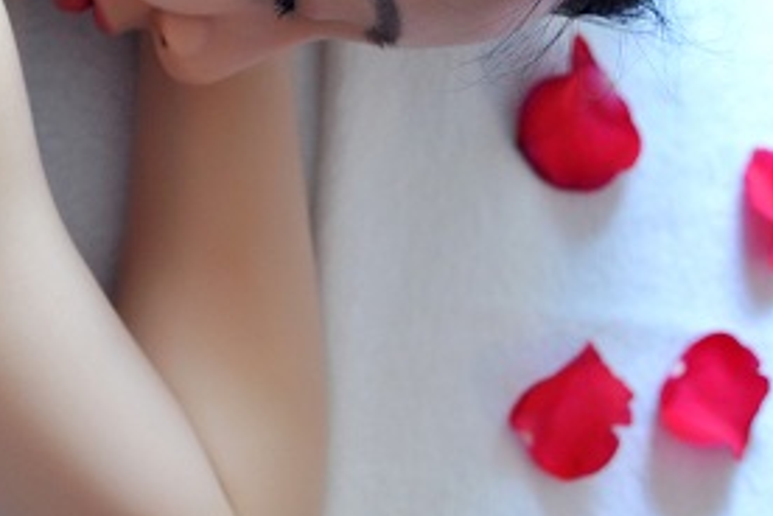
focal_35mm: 246
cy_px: -151
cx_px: -308
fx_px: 5282
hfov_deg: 8.2
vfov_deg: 5.6
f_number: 3.5
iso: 1000
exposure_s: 1/80
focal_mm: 85
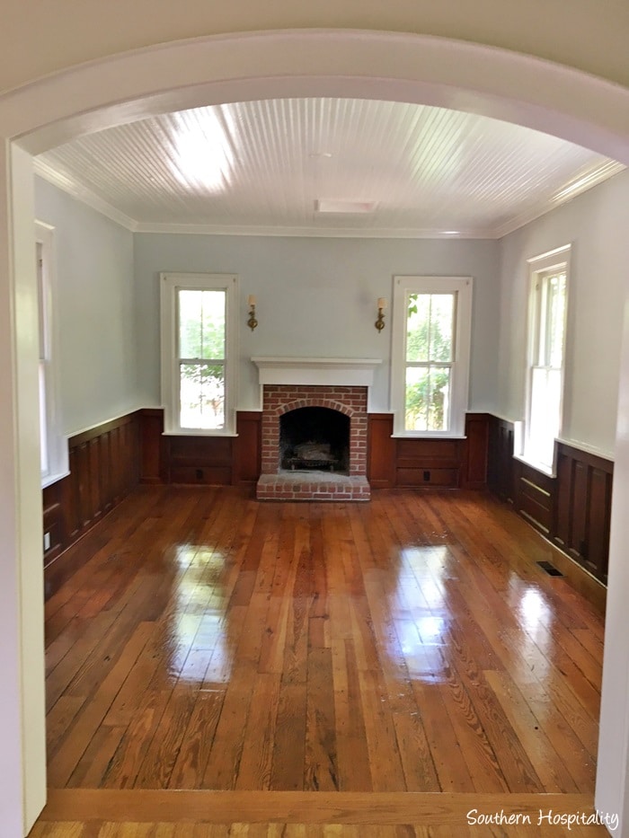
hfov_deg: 48.2
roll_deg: -0.4
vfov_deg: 61.7
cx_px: 314
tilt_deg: -4.5
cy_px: 419
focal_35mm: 29
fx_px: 702
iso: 64
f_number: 2.2
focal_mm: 4.15
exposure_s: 1/30
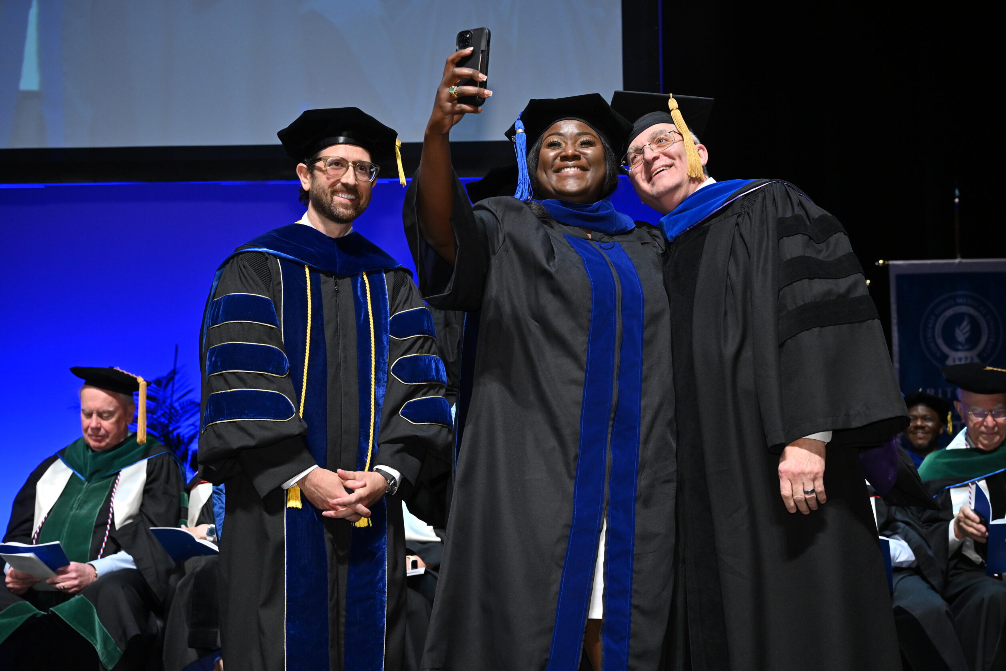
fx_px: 1621
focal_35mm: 58
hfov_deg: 34.5
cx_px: 509
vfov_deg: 23.4
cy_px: 338
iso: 1250
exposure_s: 1/200
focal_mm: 57
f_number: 5.6
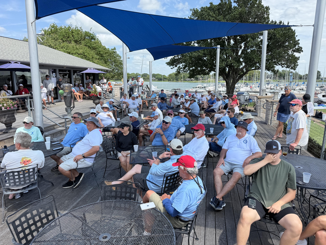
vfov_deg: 56.8
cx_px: 163
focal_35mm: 24
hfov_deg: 71.6
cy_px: 122
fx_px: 226
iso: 80
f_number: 1.78
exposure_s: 1/2611
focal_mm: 6.76
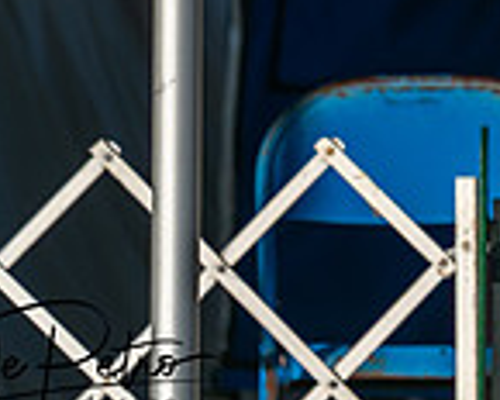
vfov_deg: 1.8
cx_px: 843
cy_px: -283
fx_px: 12904
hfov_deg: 2.2
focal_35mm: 872
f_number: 4.5
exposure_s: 1/1250
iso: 100
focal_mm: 200
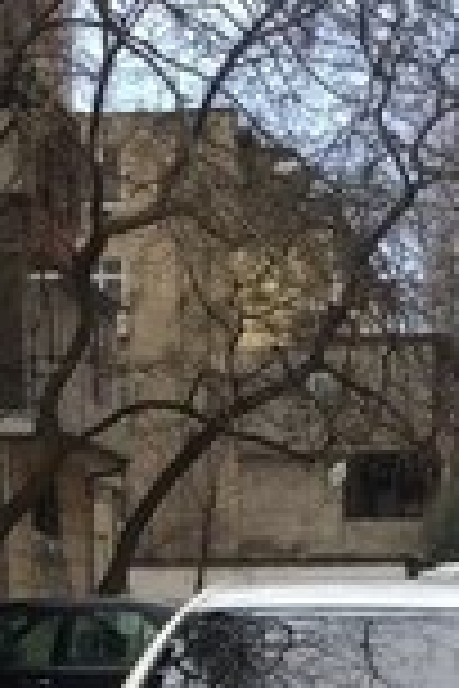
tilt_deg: -14.1
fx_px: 1874
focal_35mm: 98
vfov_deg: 18.1
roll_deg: -0.1
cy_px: 1084
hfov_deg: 13.9
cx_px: 288
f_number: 2.2
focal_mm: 4.15
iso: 40
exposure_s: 1/50
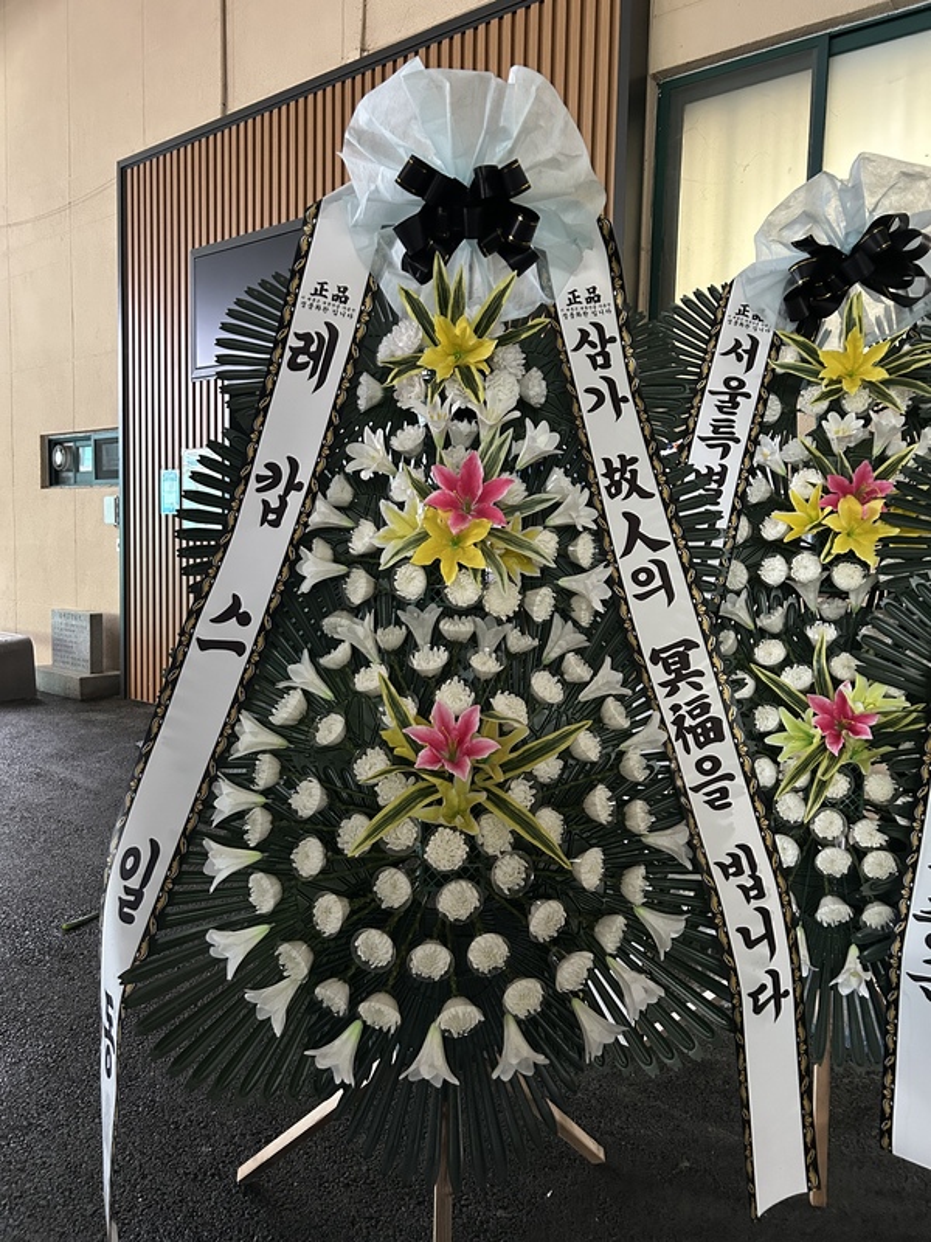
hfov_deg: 53.1
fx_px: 932
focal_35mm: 26
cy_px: 621
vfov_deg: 67.3
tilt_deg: -4.6
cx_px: 466
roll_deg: -2.0
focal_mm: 5.7
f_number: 1.5
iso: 500
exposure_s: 1/30
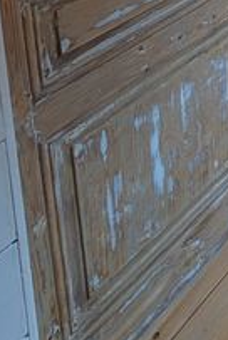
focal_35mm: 49
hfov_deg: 19.3
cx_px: 429
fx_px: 464
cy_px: -220
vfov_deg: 25.0
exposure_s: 1/68.5
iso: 104
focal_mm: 2.02
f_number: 1.7
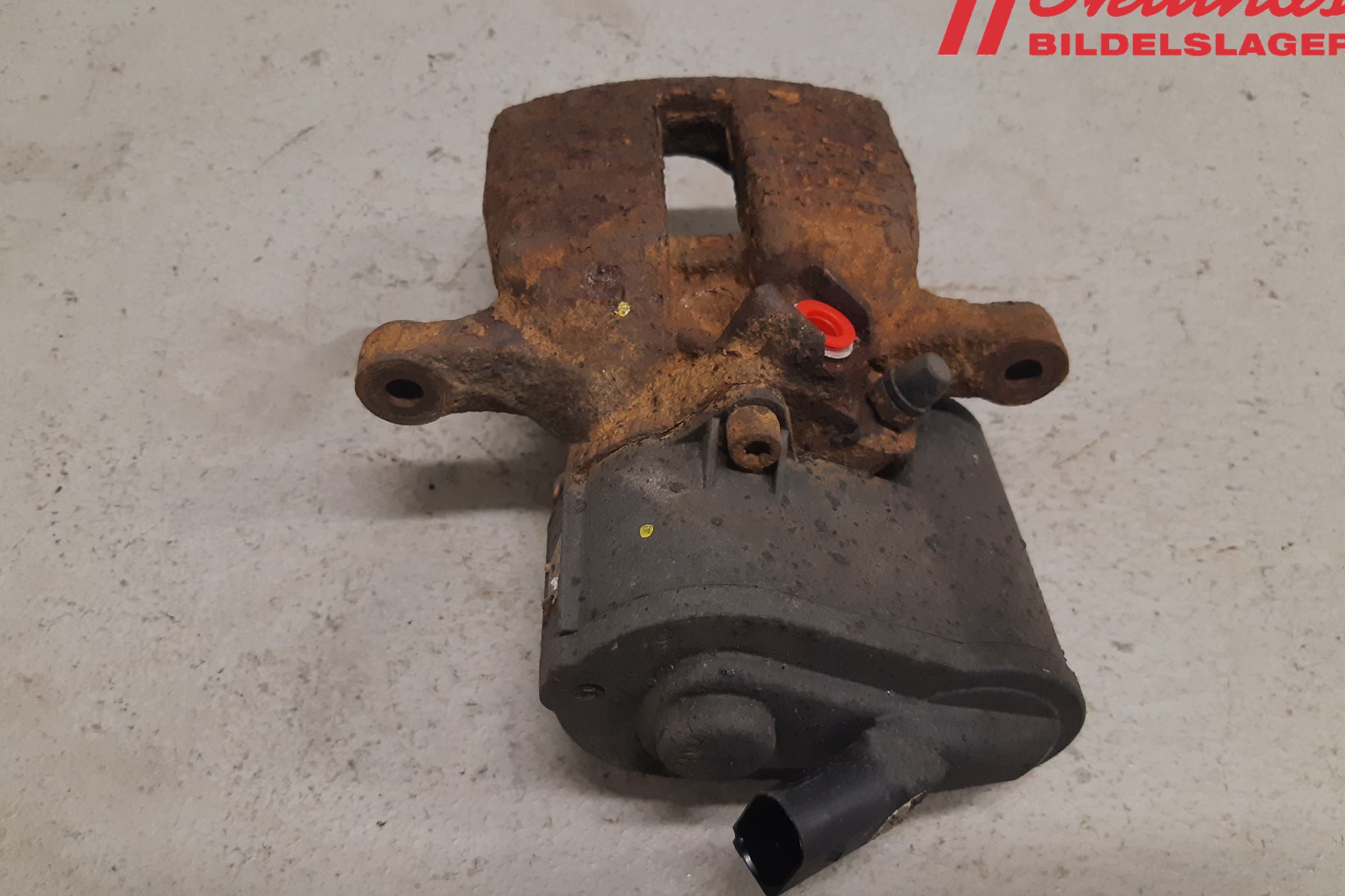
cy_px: 462
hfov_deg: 65.5
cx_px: 659
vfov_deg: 46.4
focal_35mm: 28
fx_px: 1046
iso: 125
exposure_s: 1/50
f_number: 1.7
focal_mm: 3.93
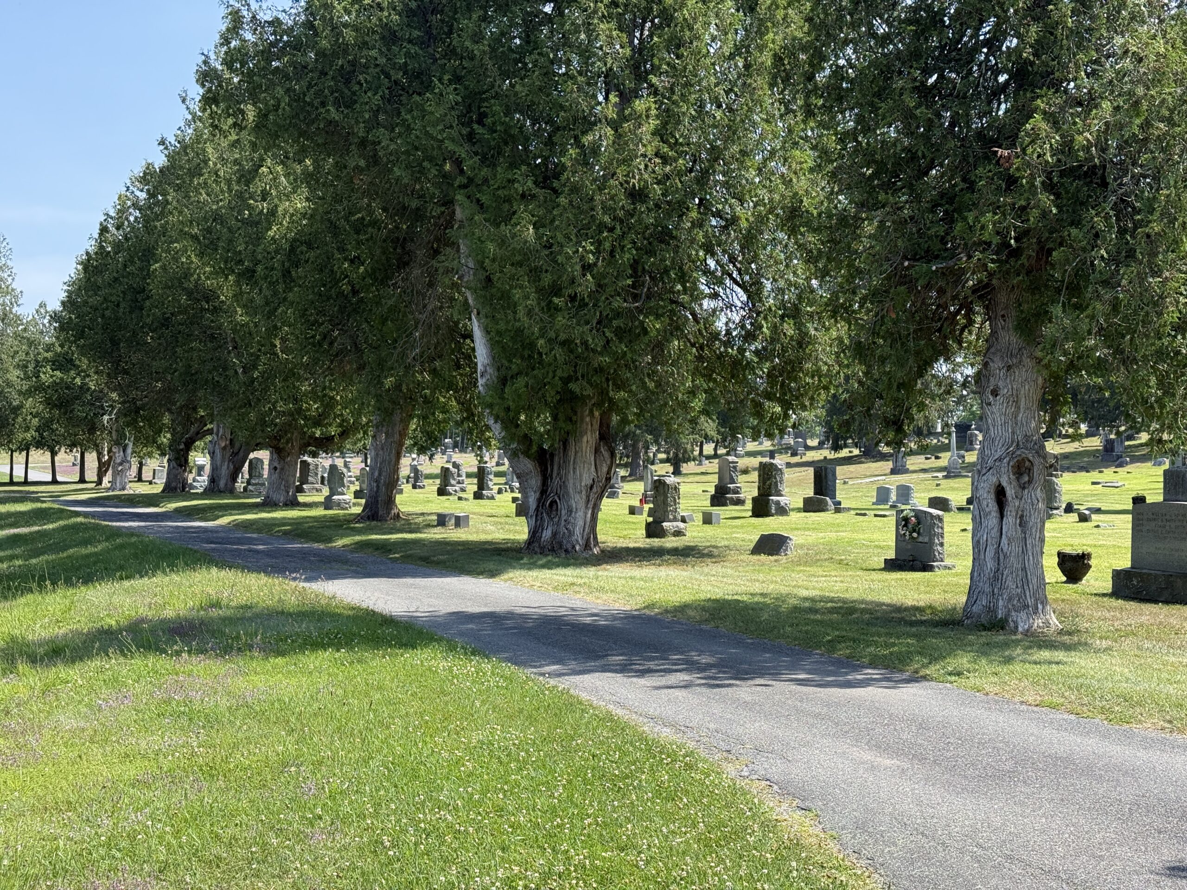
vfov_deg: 30.3
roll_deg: -0.9
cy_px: 445
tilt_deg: +0.8
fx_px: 1646
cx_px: 594
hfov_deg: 39.7
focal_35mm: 48
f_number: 1.78
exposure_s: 1/1883
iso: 100
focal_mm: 6.76
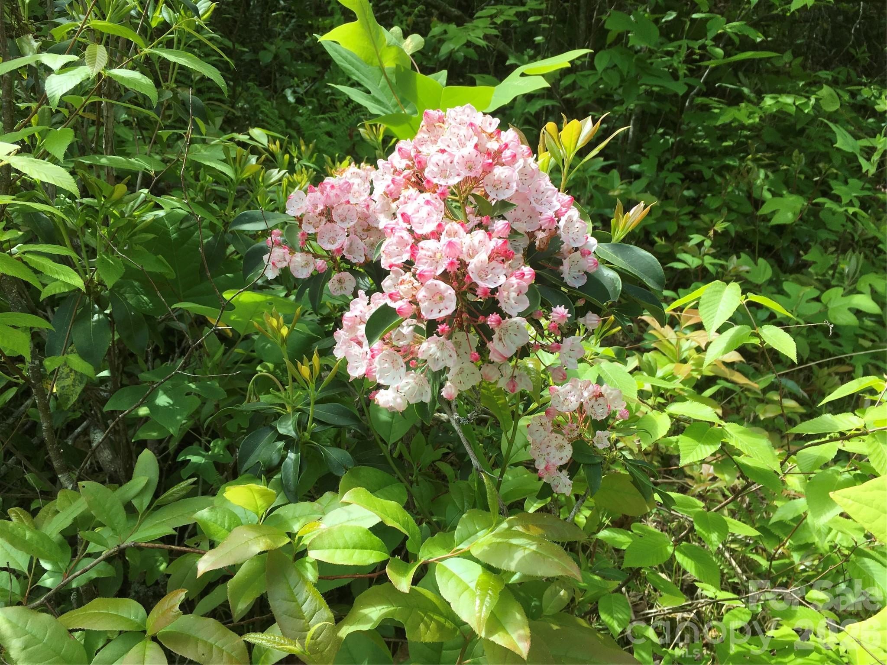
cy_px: 332
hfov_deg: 61.7
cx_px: 444
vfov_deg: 48.2
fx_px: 743
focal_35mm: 29
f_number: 2.2
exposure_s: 1/561
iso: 25
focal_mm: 4.15
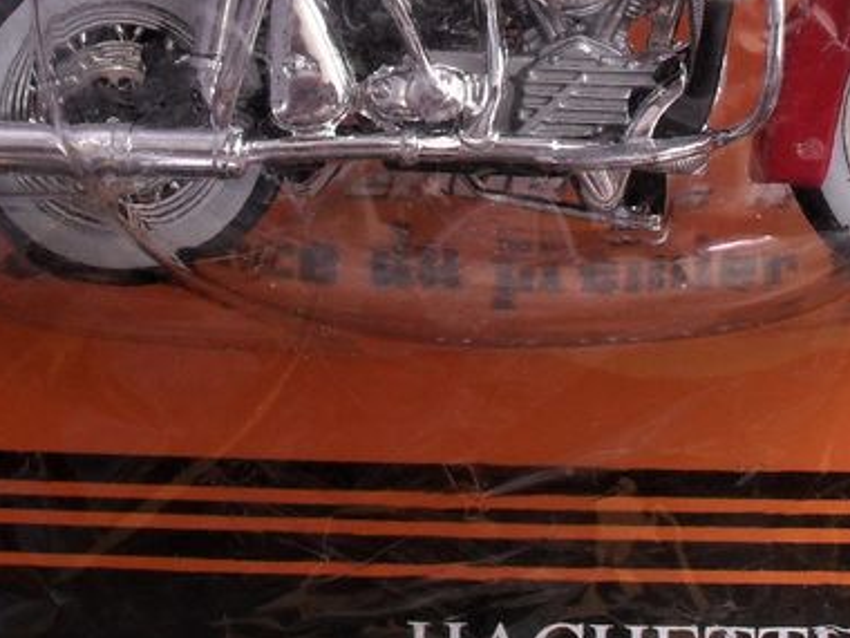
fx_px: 2259
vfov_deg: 15.5
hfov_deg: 21.3
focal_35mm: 92
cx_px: 503
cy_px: -112
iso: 100
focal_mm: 6.3
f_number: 3.2
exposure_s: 1/45
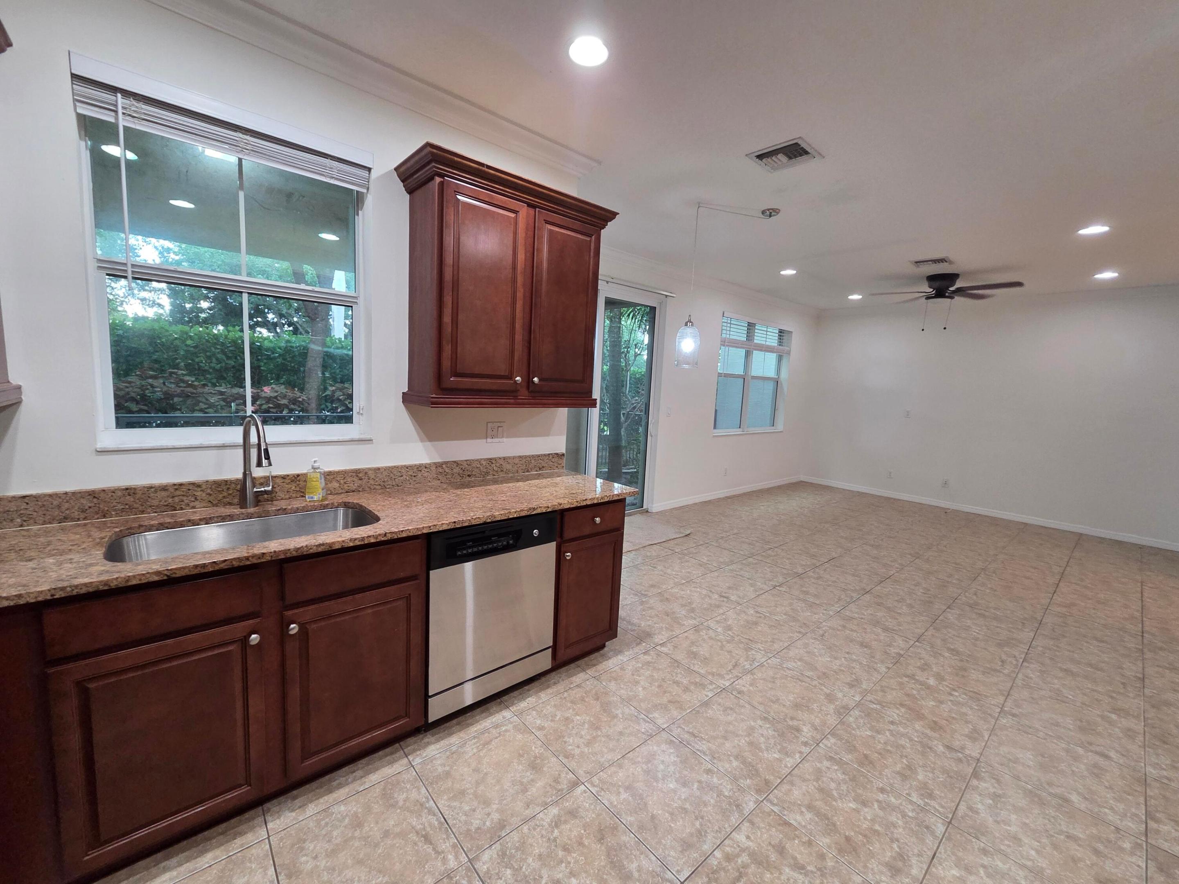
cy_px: 442
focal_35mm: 13
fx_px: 443
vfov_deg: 89.9
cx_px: 590
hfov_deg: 106.2
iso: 400
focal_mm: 2.2
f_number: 2.2
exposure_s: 1/60
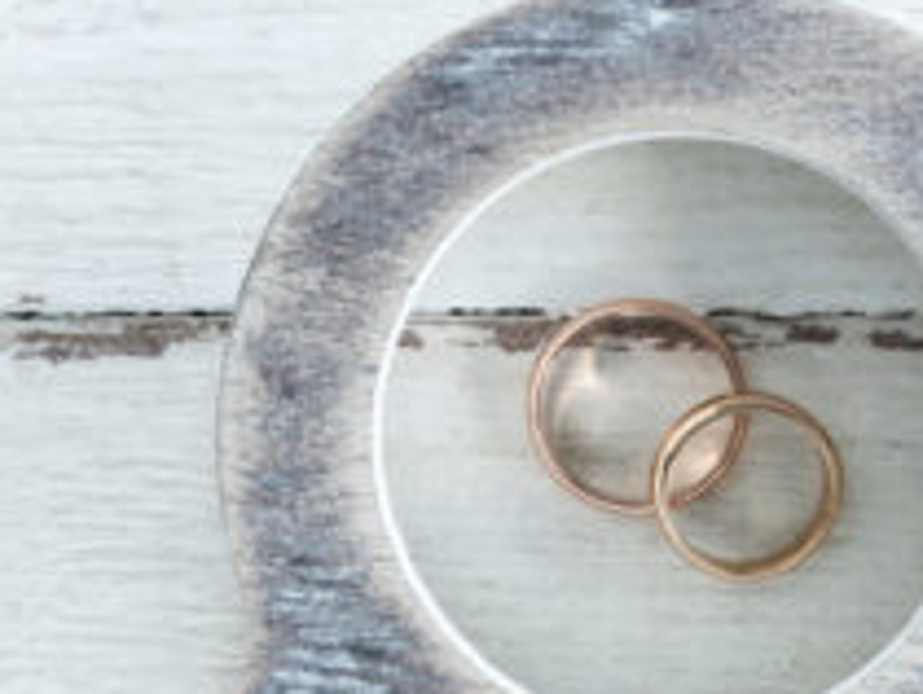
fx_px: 5499
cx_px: 831
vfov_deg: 7.2
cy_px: 314
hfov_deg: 9.6
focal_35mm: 206
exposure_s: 1
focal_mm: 44
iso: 100
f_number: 22
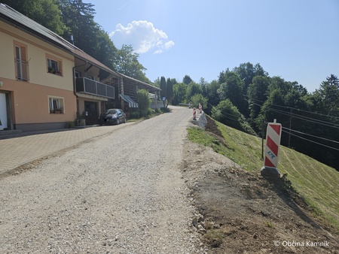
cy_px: 127
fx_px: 225
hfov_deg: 73.9
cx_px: 170
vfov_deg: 58.9
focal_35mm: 23
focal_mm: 5.4
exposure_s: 1/3737
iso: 25
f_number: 1.8
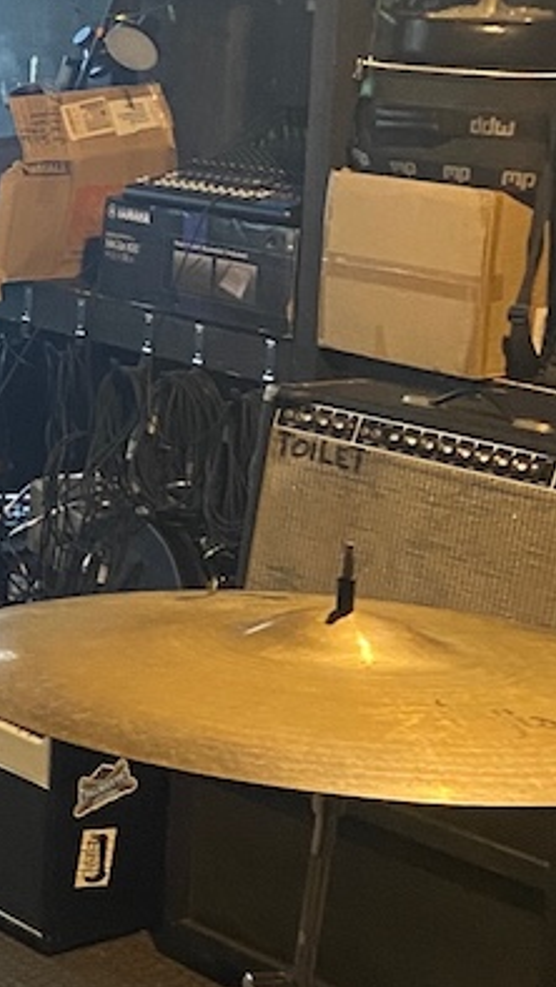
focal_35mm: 92
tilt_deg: -8.4
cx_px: -506
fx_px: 2408
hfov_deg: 11.9
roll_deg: +0.5
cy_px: 286
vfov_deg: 23.0
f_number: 1.8
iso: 500
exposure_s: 1/40
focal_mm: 4.25
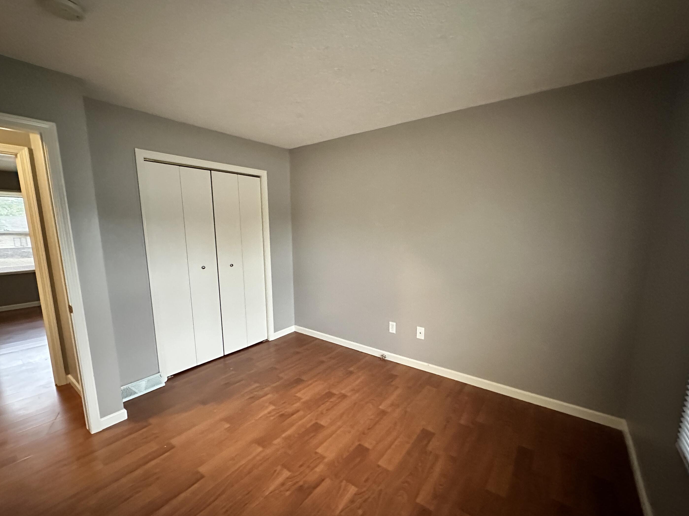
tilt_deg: -8.8
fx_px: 299
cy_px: 272
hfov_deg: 98.2
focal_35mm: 15
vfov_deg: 81.7
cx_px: 346
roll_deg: +0.3
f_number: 2.2
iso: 1250
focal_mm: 2.22
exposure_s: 1/40
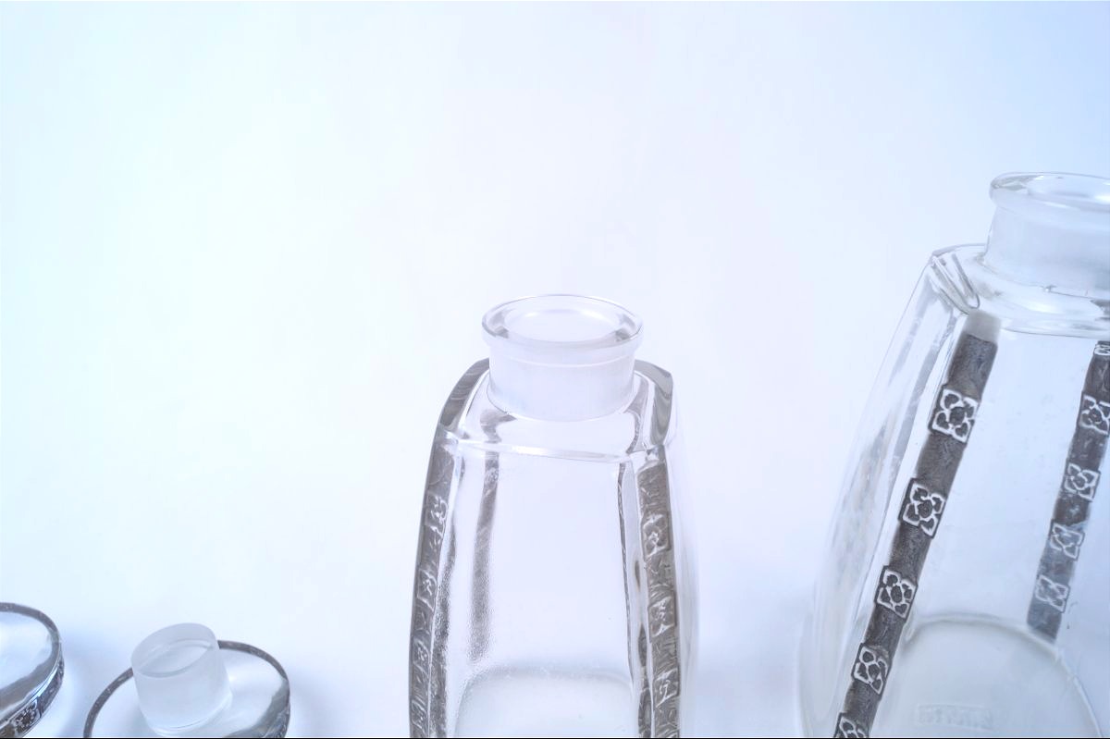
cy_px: 370
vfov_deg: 47.9
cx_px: 555
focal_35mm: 27
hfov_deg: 67.4
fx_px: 832
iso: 200
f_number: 9
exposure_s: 1/25
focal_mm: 18
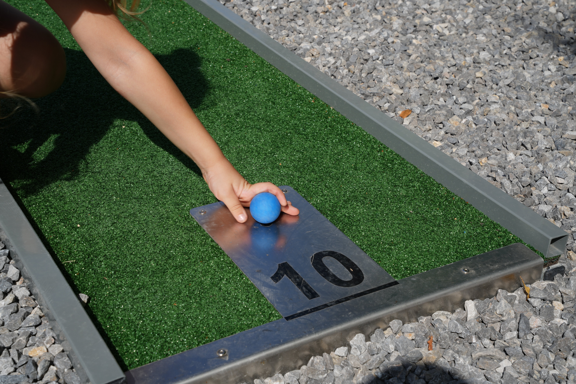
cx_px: 288
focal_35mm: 58
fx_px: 920
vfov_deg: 23.6
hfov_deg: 34.8
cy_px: 192
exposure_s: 1/100
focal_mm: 57.5
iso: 50
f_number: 13
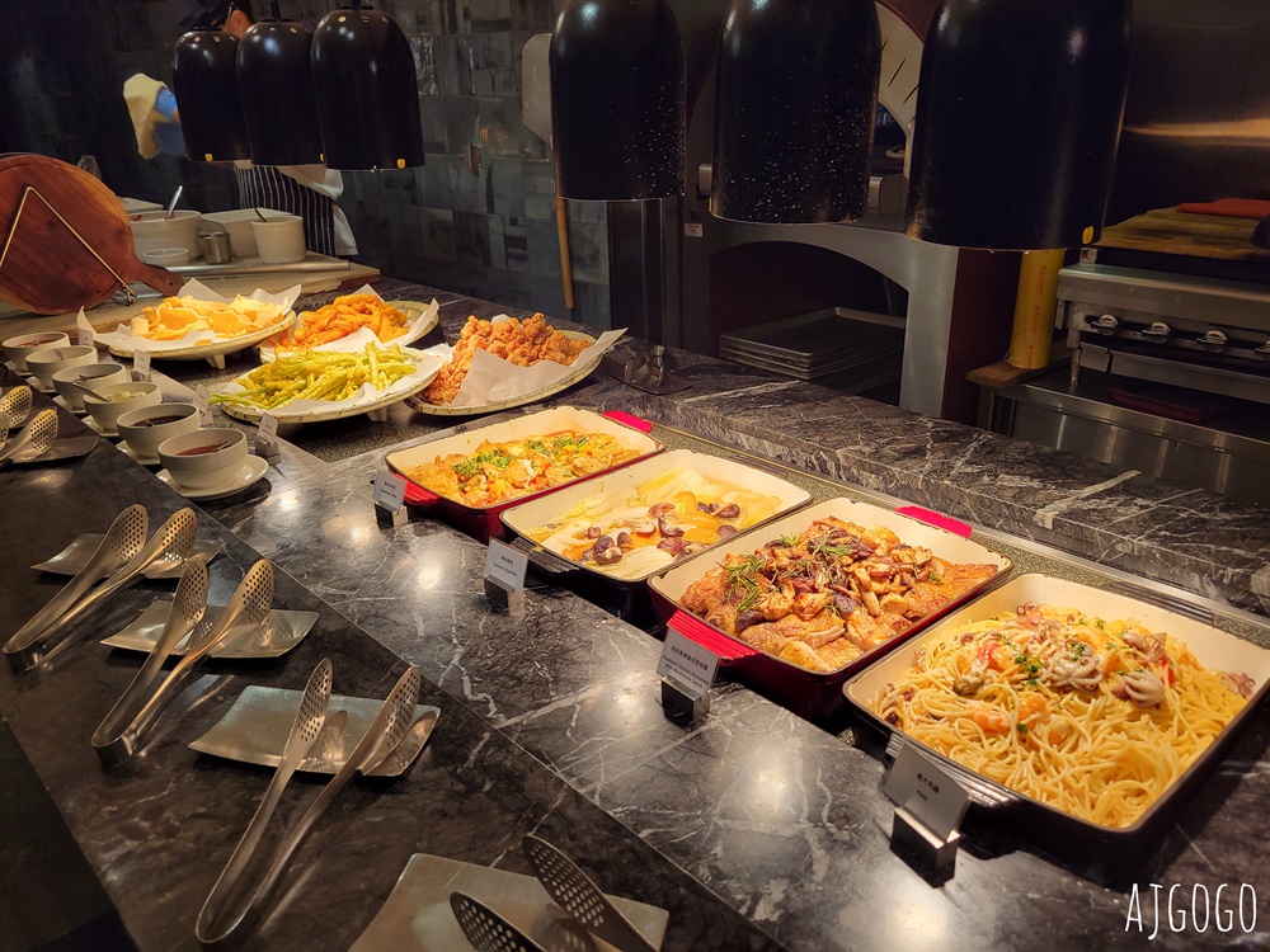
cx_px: 635
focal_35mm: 26
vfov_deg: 53.1
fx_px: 954
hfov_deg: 67.3
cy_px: 476
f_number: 1.8
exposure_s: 1/80
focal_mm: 5.4
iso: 40
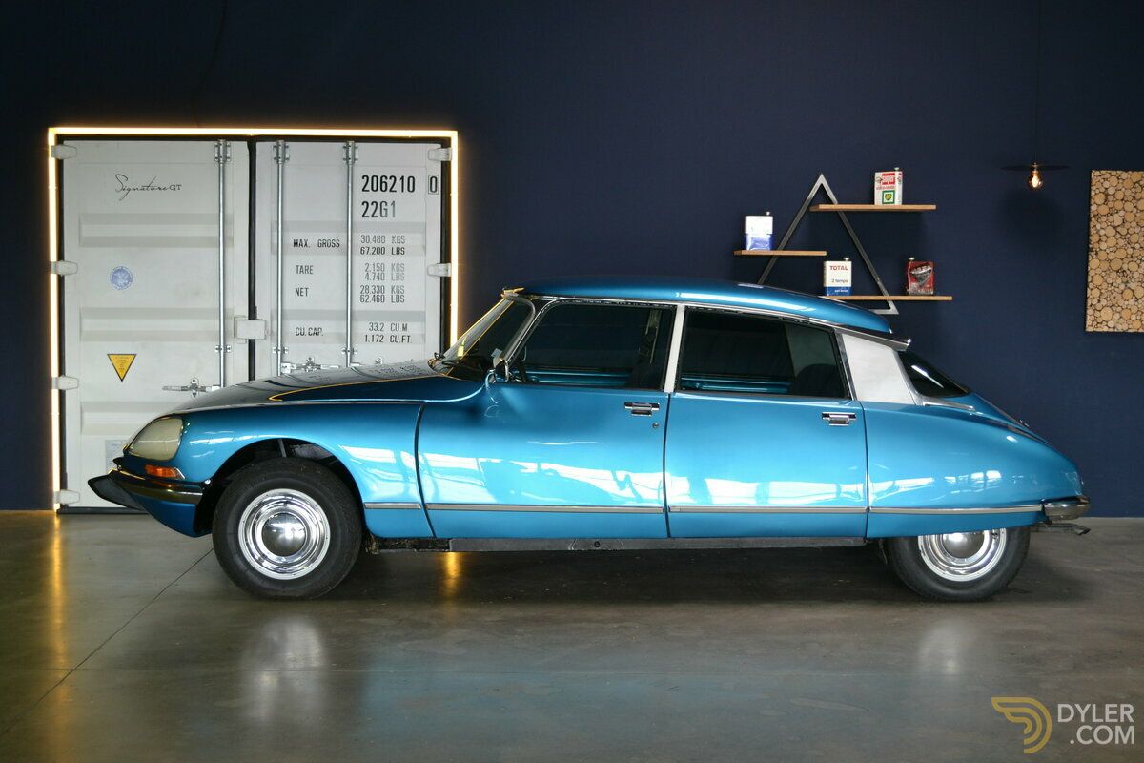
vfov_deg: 31.9
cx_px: 572
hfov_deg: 46.4
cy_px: 382
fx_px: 1335
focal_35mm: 42
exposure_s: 1/60
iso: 400
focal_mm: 28
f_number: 4.5
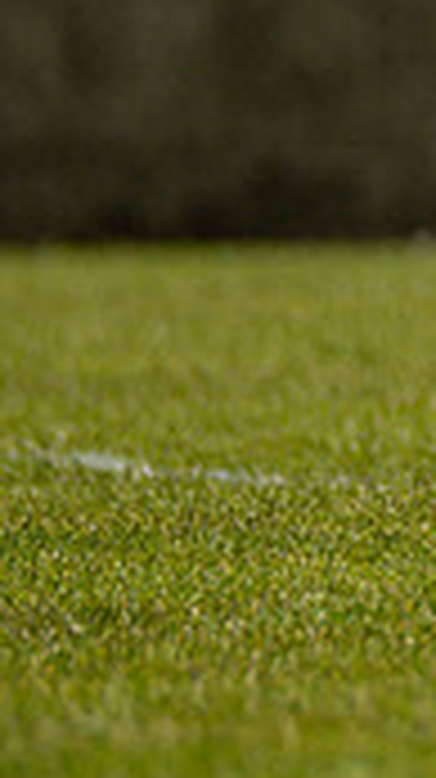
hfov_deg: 0.8
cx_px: 1295
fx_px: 32553
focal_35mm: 1580
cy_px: 0
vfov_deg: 1.4
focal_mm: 300
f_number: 2.8
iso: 110
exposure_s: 1/6400
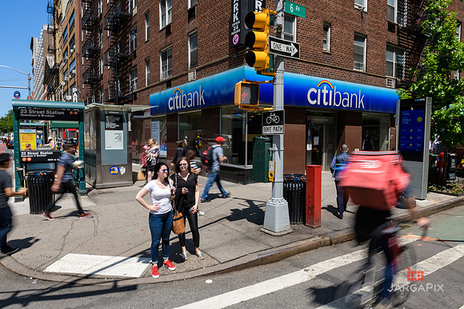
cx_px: 232
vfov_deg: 53.2
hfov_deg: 73.7
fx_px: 309
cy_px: 154
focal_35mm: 24
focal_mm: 24
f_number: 20
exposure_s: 1/15
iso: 31
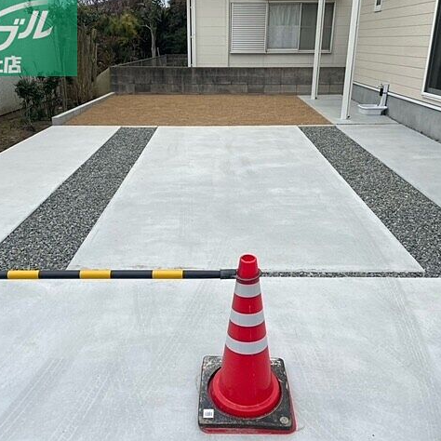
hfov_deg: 52.5
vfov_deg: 52.5
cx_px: 211
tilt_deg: -20.9
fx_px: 447
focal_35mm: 31
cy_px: 219
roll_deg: +0.0
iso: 32
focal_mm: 4.2
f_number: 1.6
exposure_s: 1/1618
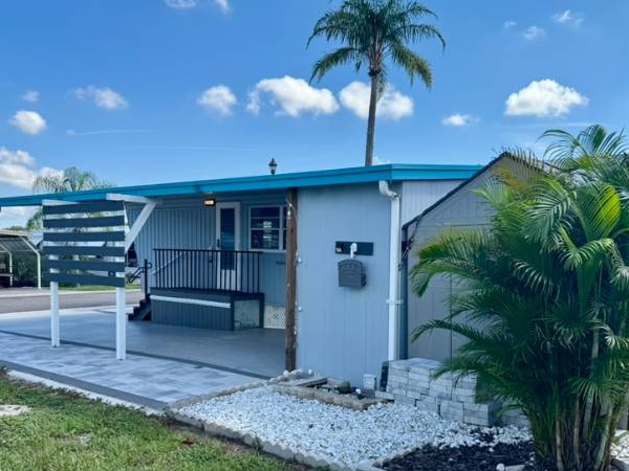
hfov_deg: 53.9
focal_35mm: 34
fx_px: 618
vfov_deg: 41.5
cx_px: 344
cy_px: 293
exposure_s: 1/2833
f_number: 1.78
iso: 80
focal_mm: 6.76
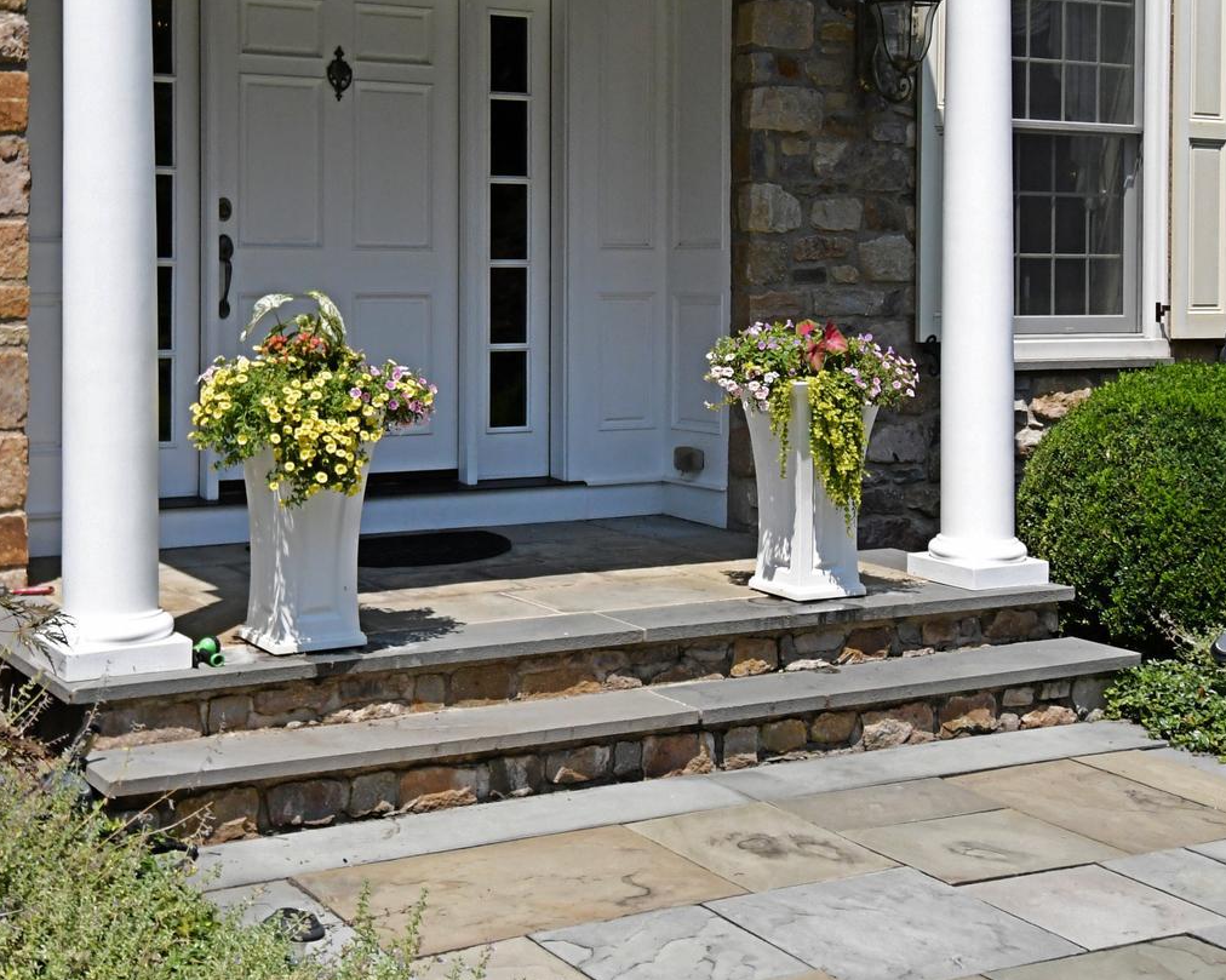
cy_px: 260
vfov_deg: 26.4
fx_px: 2068
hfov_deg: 33.0
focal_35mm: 57
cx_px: 652
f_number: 8
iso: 2000
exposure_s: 1/8000
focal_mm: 20
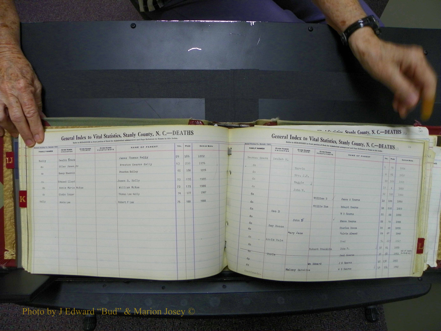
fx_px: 331
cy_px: 166
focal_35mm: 26
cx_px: 220
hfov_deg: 67.3
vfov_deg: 53.1
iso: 100
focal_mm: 4.6
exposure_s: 1/30
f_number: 2.8
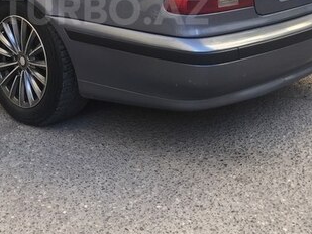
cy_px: 10
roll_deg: +0.0
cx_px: 105
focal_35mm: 62
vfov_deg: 22.9
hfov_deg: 31.0
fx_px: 559
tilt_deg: -10.0
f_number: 2.2
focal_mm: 4.15
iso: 32
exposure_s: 1/165
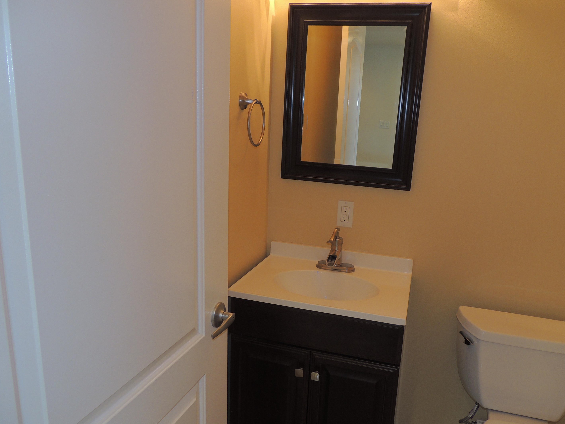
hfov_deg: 67.2
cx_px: 303
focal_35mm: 26
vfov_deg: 53.1
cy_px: 214
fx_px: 424
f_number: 3
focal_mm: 4.3
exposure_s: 1/30
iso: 140
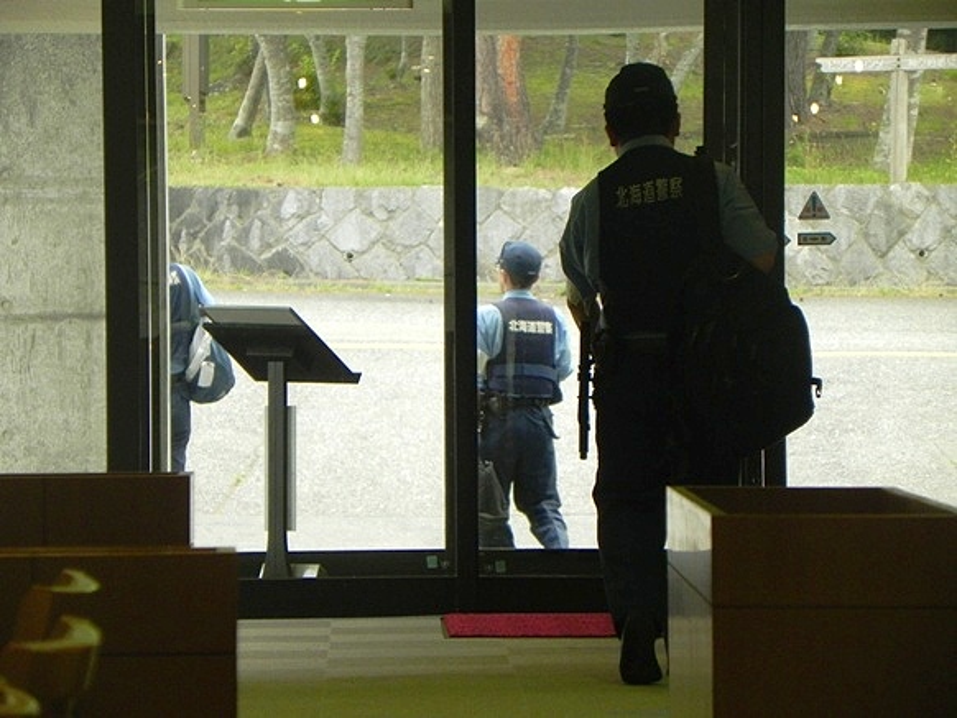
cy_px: 359
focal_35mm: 291
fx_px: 8048
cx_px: 478
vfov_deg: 5.1
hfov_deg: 6.8
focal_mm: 51.8
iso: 400
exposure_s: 1/110
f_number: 4.5
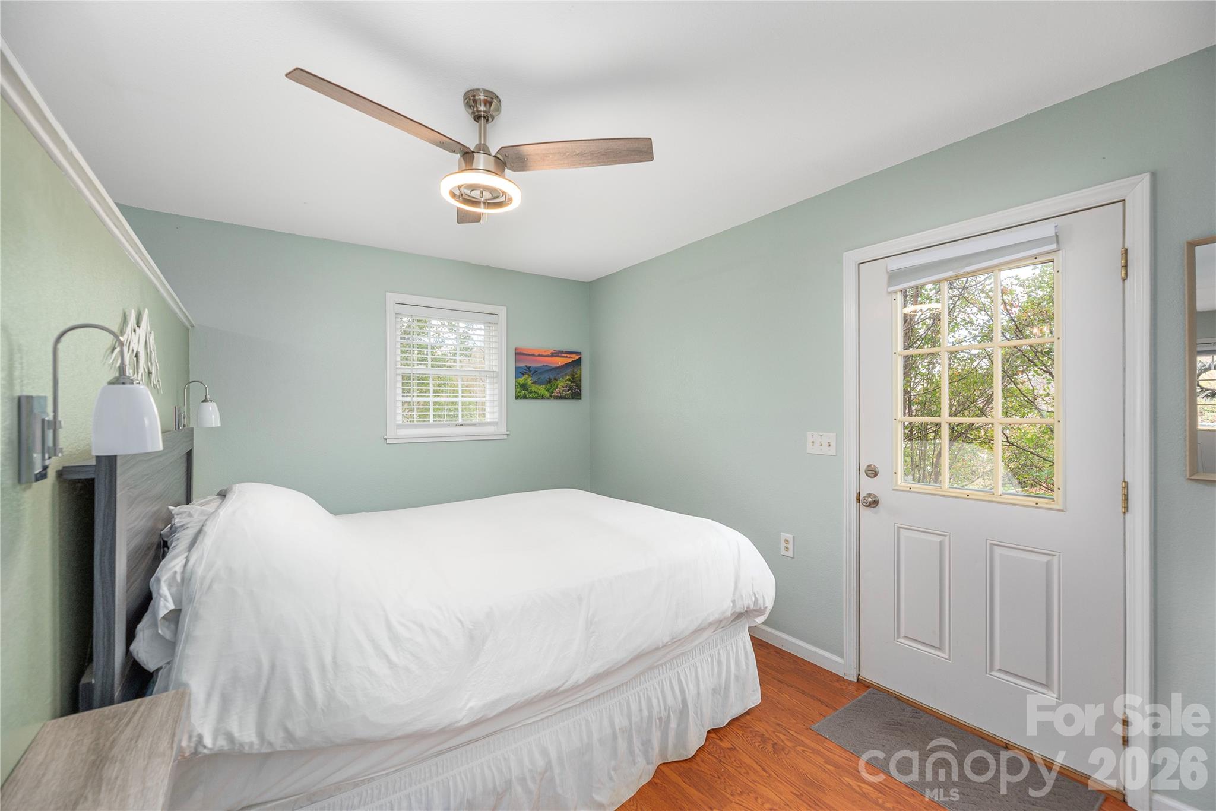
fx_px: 473
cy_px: 406
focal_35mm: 14
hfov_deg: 104.2
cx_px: 608
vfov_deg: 81.2
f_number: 7.1
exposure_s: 1/80
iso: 320
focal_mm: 14
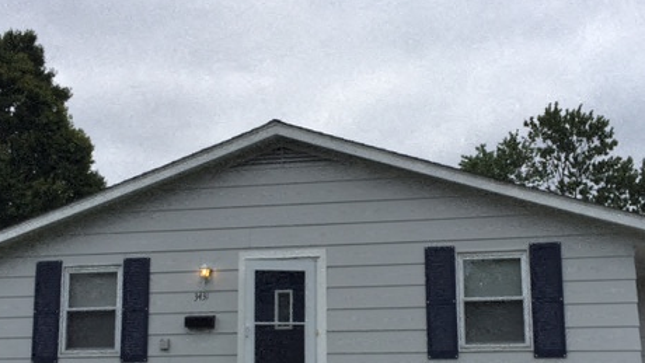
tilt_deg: +7.8
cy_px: 273
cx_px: 344
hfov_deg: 46.4
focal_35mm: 44
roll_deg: -0.9
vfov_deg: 26.8
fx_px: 753
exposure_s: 1/1276
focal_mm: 4.15
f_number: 2.2
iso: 32
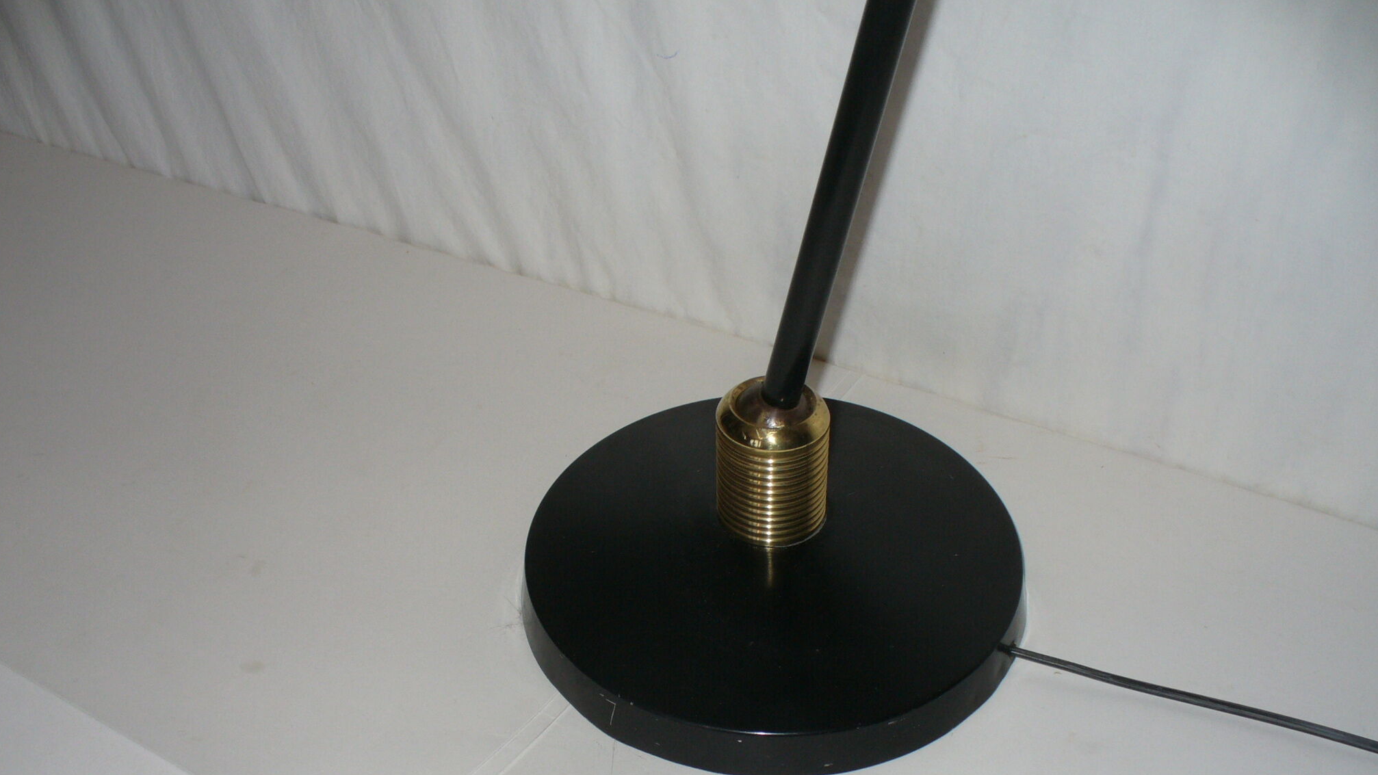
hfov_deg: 49.4
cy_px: 525
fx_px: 1498
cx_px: 690
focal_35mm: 41
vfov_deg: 28.8
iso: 100
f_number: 2.8
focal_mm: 6.1
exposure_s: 1/30
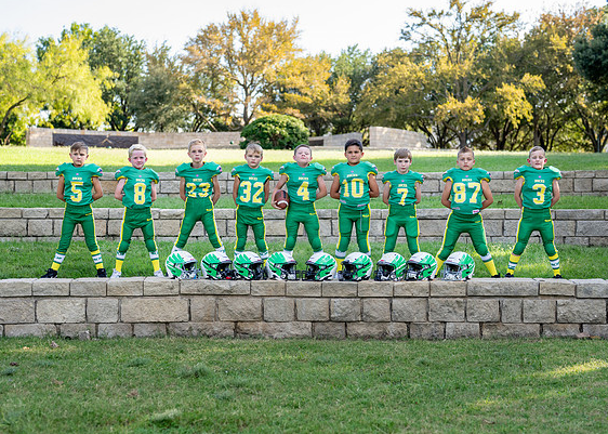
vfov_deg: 24.0
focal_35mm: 59
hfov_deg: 33.2
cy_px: 215
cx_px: 314
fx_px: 1018
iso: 64
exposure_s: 1/400
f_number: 2.2
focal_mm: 50
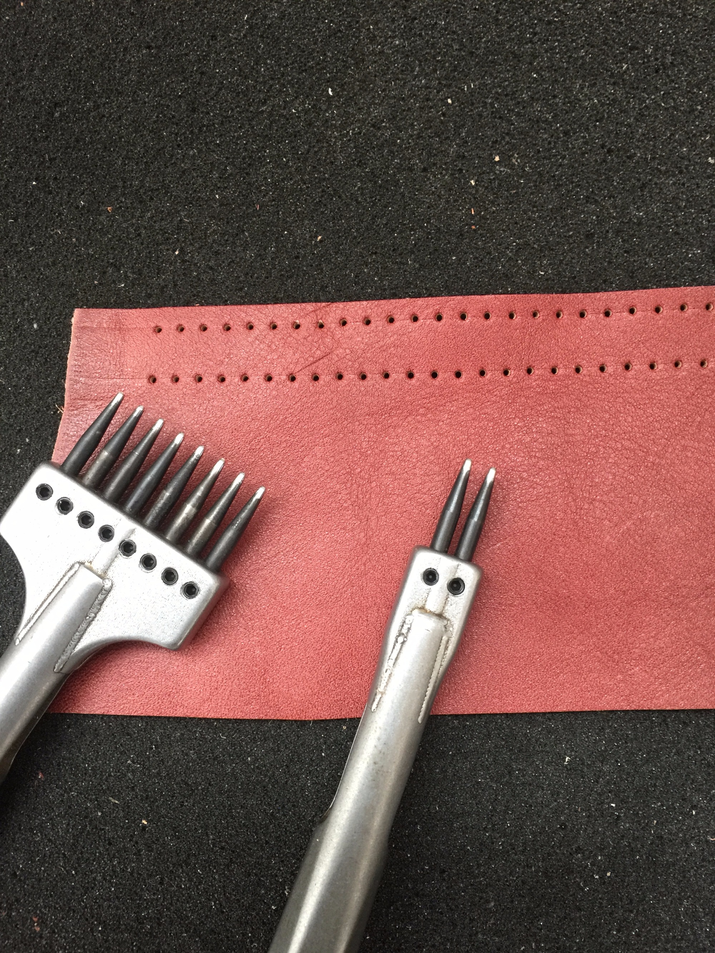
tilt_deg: -84.6
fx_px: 799
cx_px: 358
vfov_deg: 61.7
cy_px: 476
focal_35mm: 29
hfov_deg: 48.2
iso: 100
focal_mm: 4.15
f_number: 2.2
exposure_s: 1/17
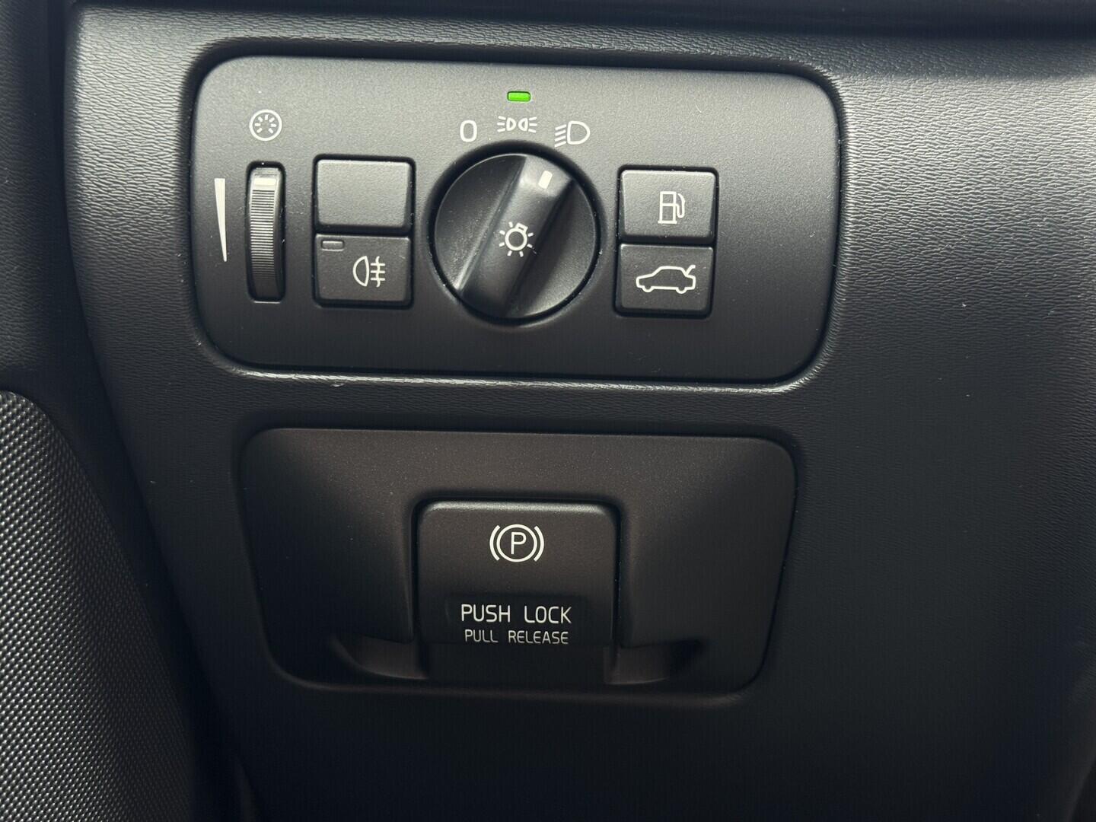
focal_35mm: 48
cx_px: 548
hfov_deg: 39.7
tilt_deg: -7.3
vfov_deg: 30.3
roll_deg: -3.3
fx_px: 1520
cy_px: 411
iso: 125
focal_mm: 6.76
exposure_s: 1/60
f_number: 1.78
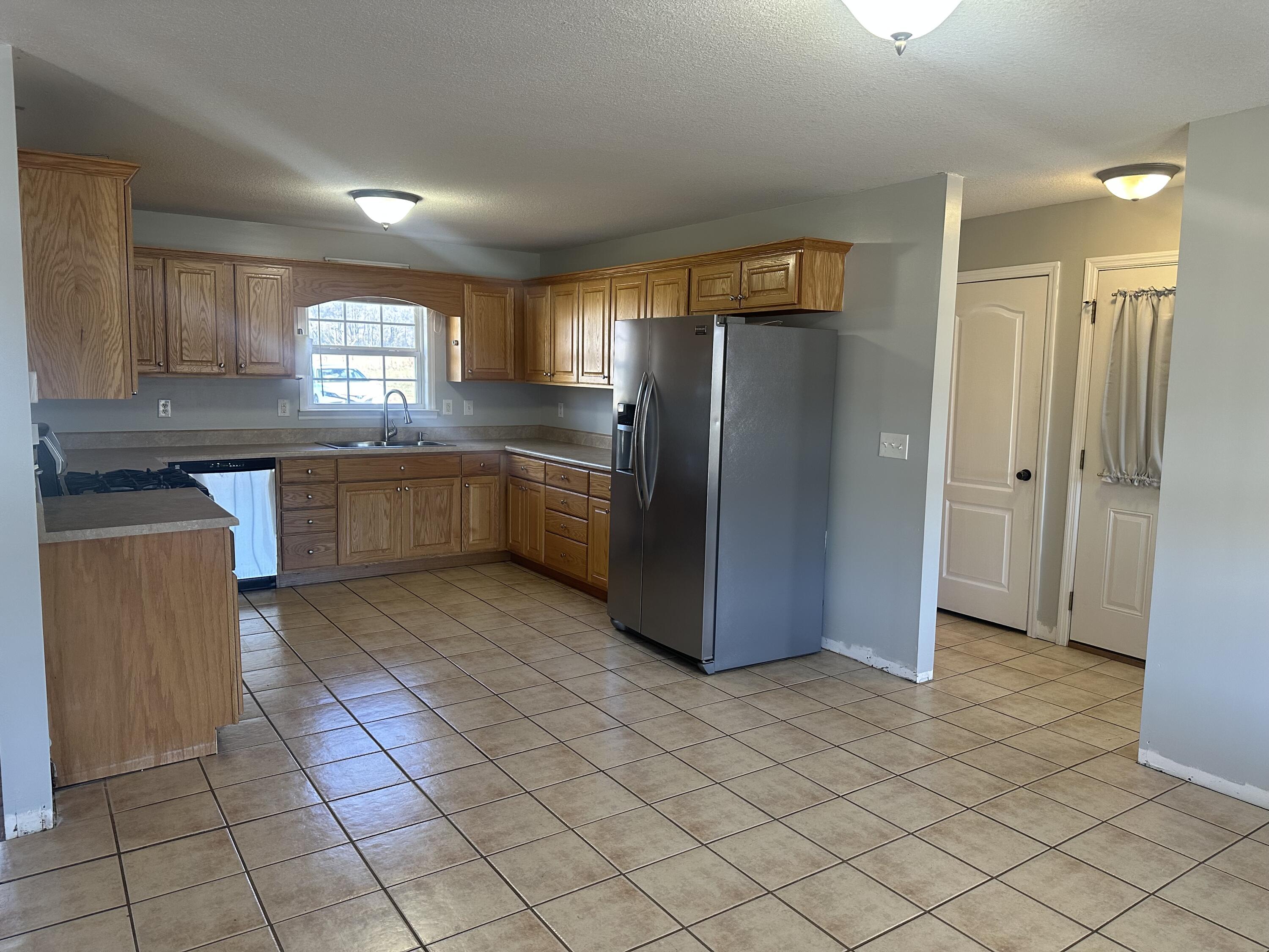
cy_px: 476
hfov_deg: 71.6
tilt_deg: -6.0
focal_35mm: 24
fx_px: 880
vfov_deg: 56.8
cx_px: 634
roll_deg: -1.0
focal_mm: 6.86
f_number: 1.78
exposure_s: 1/120
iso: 200
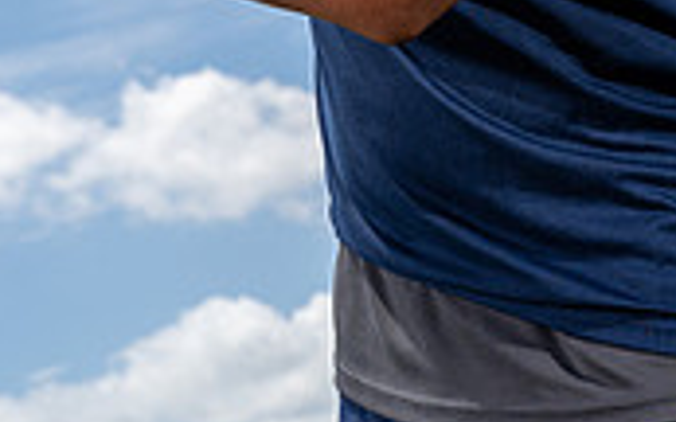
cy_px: -442
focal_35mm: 109
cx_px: 356
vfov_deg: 10.9
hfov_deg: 19.1
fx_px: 2007
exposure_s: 1/1250
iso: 250
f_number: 7.1
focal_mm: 41
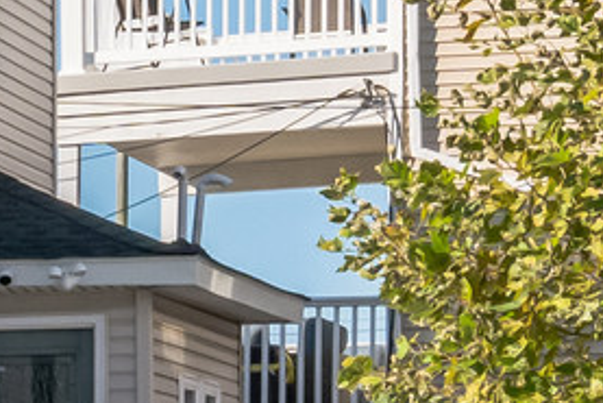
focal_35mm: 229
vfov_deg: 6.0
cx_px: -740
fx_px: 3838
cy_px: 23
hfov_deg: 8.4
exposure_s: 1/200
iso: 1000
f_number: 16
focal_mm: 31
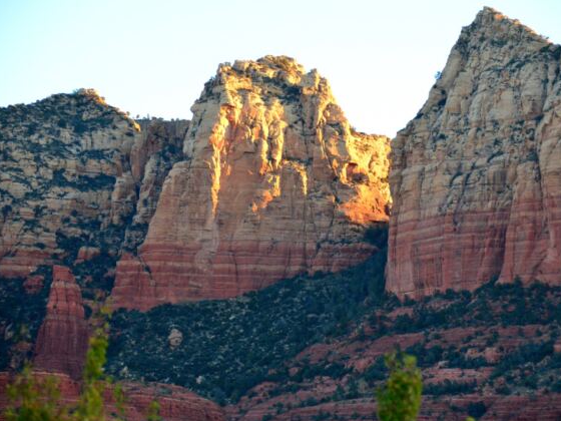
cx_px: 301
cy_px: 211
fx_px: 2796
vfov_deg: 8.6
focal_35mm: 173
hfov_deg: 11.5
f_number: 5.3
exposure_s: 1/200
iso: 800
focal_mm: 105
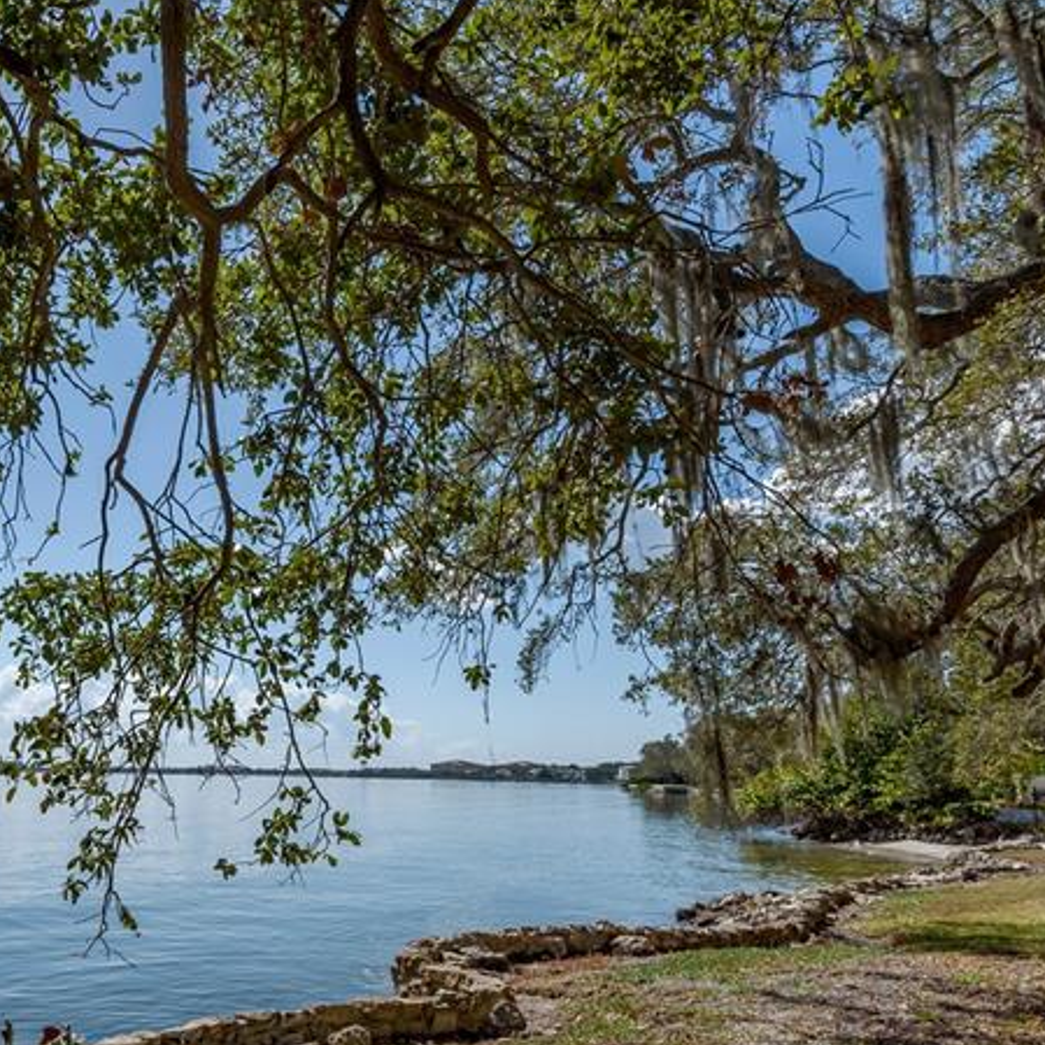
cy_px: 653
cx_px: 198
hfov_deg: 49.2
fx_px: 1059
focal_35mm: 31
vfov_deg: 52.0
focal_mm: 16
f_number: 10
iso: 320
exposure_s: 1/800
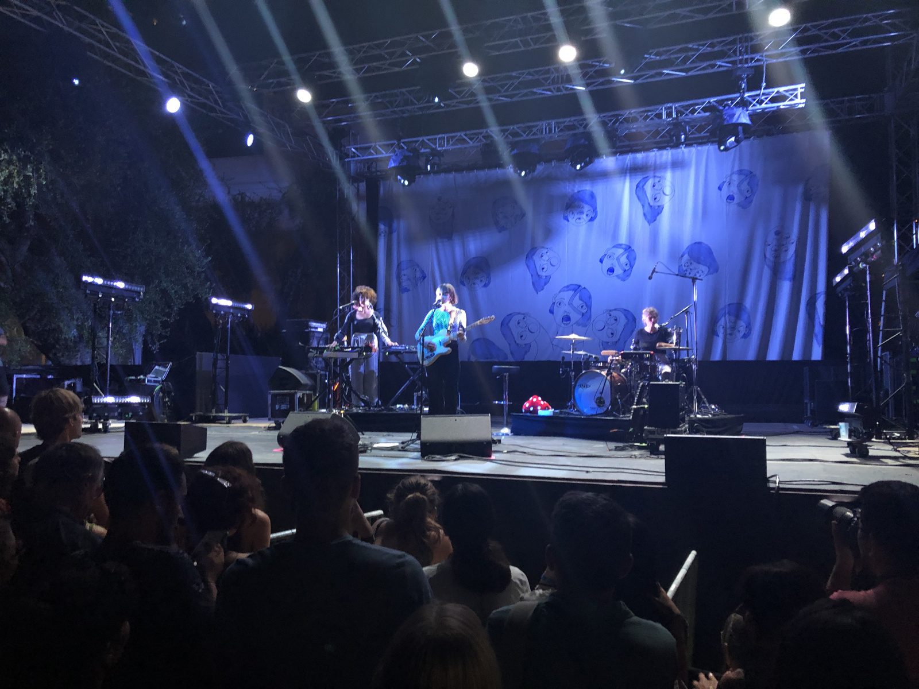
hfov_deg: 63.4
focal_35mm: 28
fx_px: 743
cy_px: 344
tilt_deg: +1.8
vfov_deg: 49.7
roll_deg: -0.2
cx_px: 460
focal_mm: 3.99
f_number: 1.8
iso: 100
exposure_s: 1/13
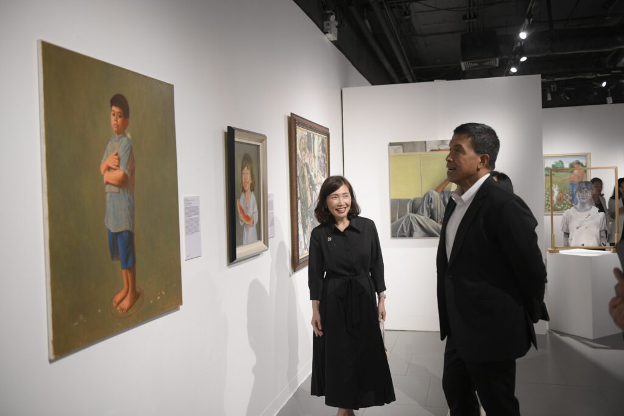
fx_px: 555
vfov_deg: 41.1
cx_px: 312
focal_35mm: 32
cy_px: 208
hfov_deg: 58.7
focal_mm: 32
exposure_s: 1/250
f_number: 2.8
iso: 1600
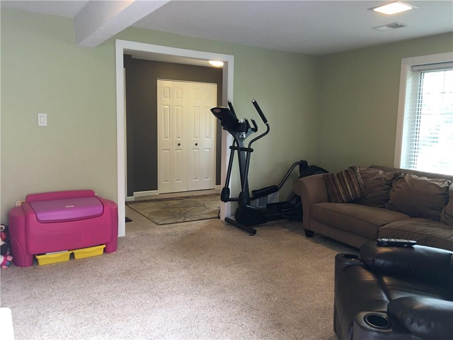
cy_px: 170
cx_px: 226
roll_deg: -0.3
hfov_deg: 61.7
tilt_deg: -7.3
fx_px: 380
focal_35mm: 29
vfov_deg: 48.2
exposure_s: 1/15
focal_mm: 4.15
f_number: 2.2
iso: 64
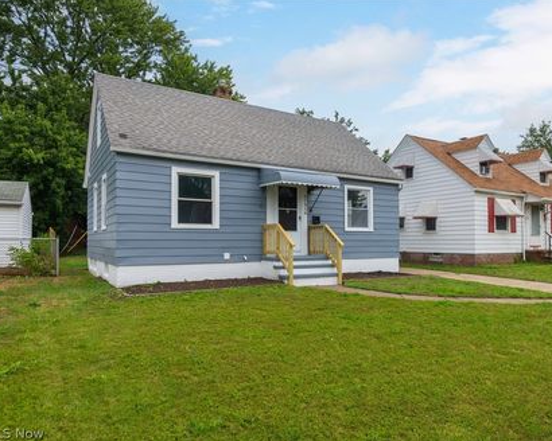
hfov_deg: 69.9
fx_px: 392
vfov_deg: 58.8
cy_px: 220
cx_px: 318
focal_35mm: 24
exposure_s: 1/320
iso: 200
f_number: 9
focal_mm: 21
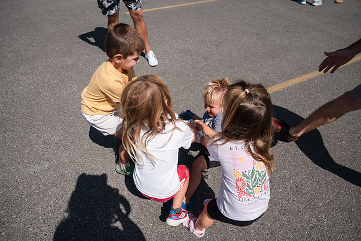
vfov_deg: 56.2
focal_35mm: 22
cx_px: 178
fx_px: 226
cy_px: 118
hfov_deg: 77.3
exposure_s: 1/500
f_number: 8
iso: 100
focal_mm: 22
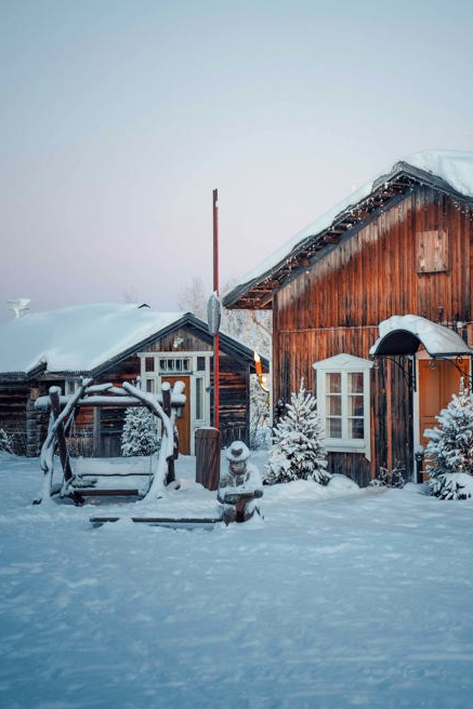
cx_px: 316
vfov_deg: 25.7
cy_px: 300
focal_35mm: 79
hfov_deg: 17.2
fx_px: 1558
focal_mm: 54
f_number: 2.8
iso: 1250
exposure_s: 1/800
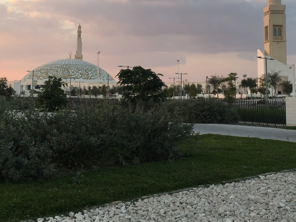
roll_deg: -0.4
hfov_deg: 40.4
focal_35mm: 47
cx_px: 165
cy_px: 65
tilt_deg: +5.7
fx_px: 402
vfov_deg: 30.5
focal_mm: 4.15
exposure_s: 1/218
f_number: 2.2
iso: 32
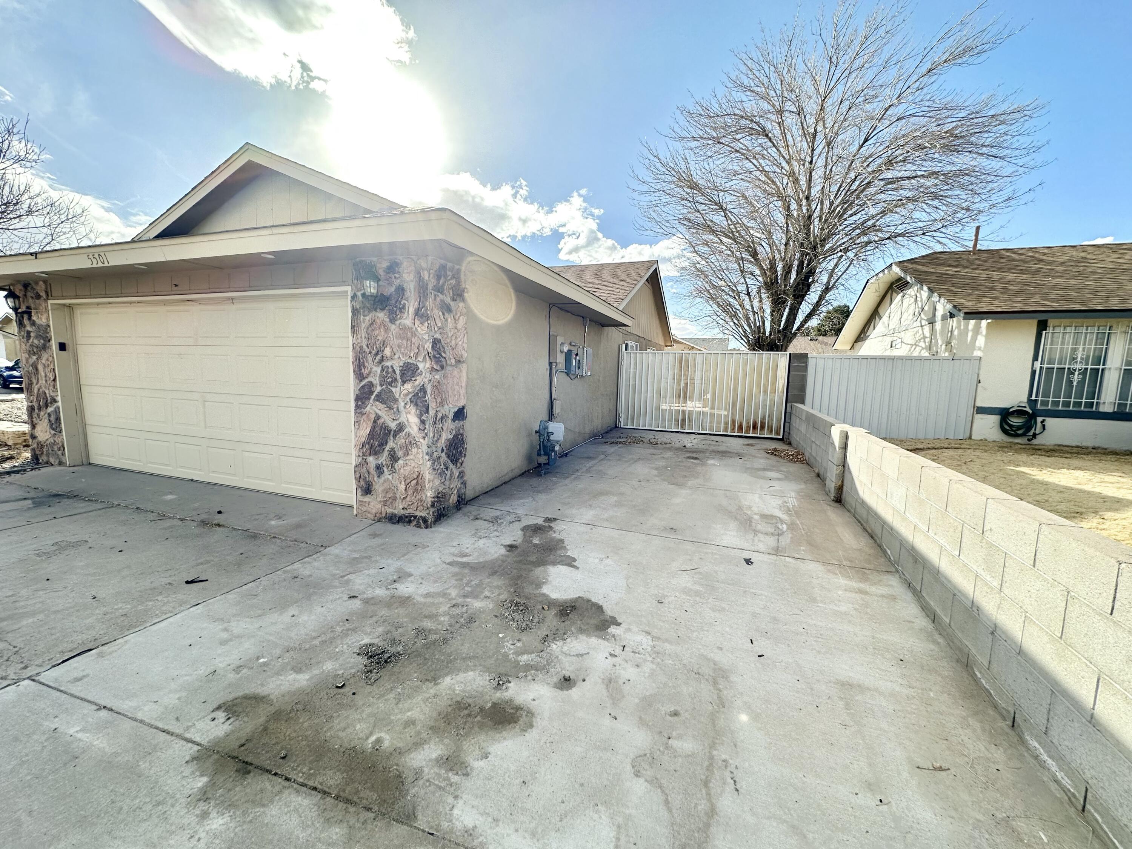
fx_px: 458
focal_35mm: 14
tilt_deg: -5.0
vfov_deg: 85.7
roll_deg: -1.0
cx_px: 566
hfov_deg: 102.1
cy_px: 424
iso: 40
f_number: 2.2
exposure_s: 1/940
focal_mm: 2.22
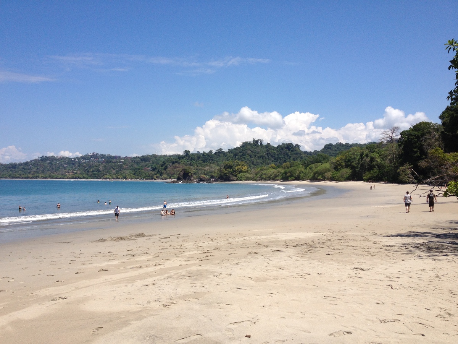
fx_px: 463
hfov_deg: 52.6
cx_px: 229
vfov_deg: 40.7
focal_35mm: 35
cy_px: 172
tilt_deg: -2.2
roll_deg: +0.6
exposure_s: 1/2513
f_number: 2.4
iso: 50
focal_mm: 4.28
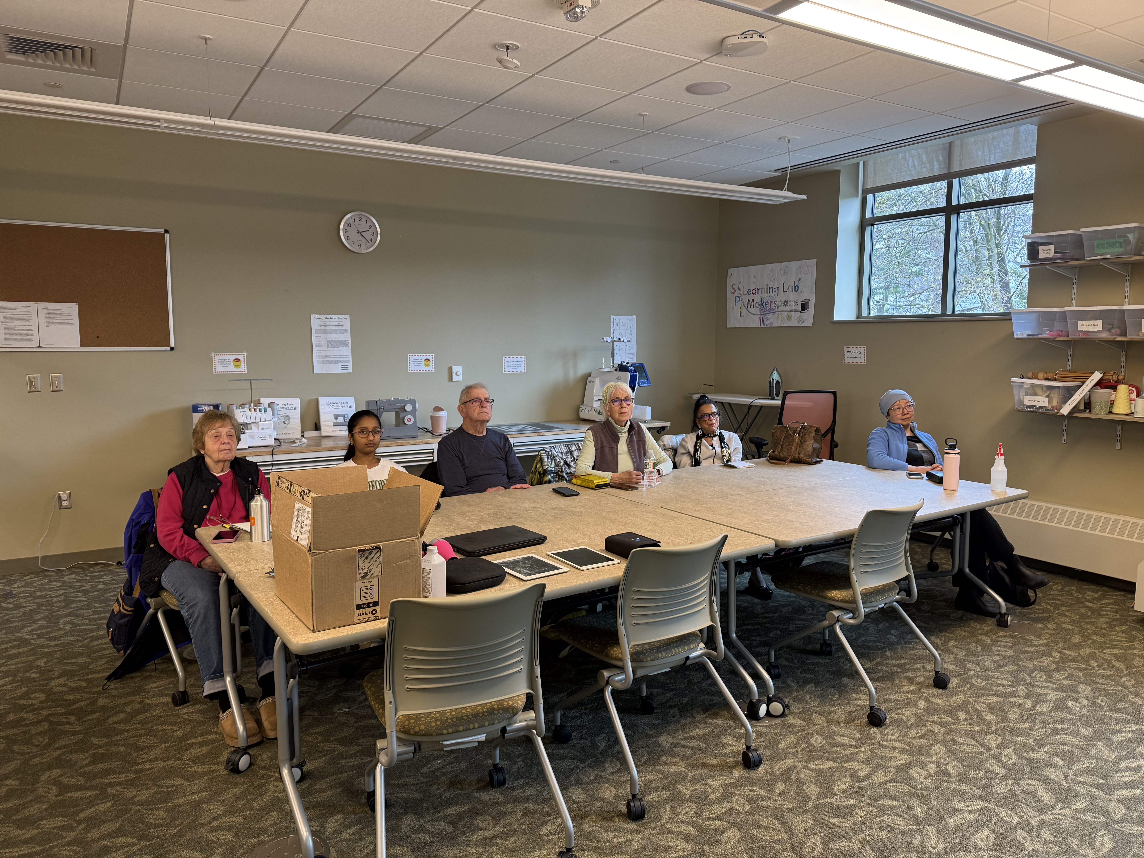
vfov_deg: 56.8
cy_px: 429
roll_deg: -0.3
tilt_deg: -5.4
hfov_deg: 71.6
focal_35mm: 24
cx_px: 572
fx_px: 793
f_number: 1.78
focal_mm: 6.76
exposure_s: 1/60
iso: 160
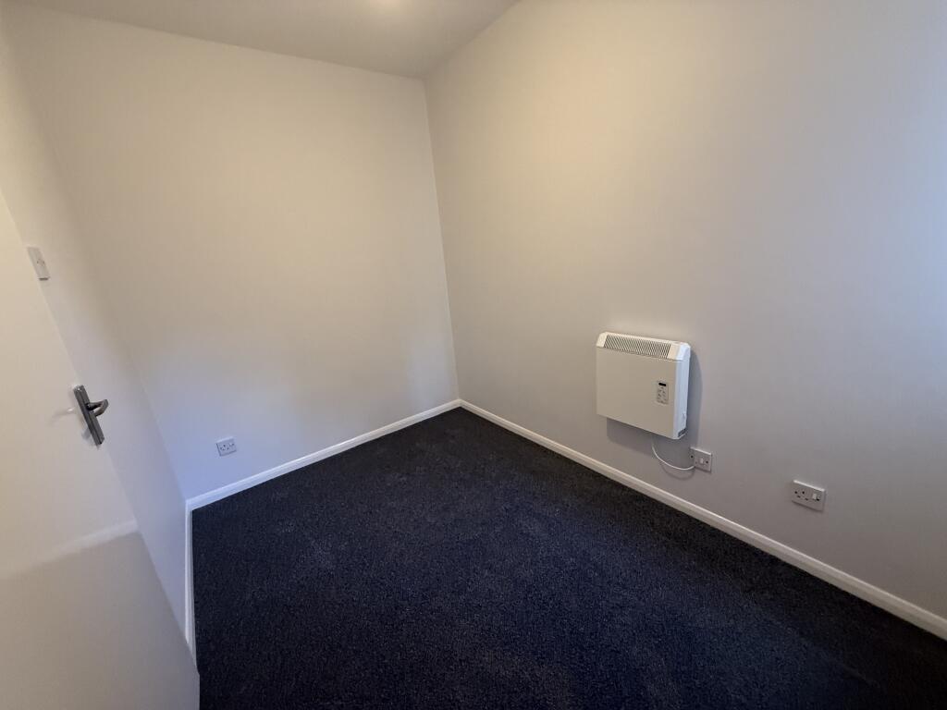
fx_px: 383
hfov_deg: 102.1
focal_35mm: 14
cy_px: 355
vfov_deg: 85.7
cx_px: 474
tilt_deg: -15.3
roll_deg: +5.2
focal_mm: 2.22
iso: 320
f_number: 2.2
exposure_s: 1/91
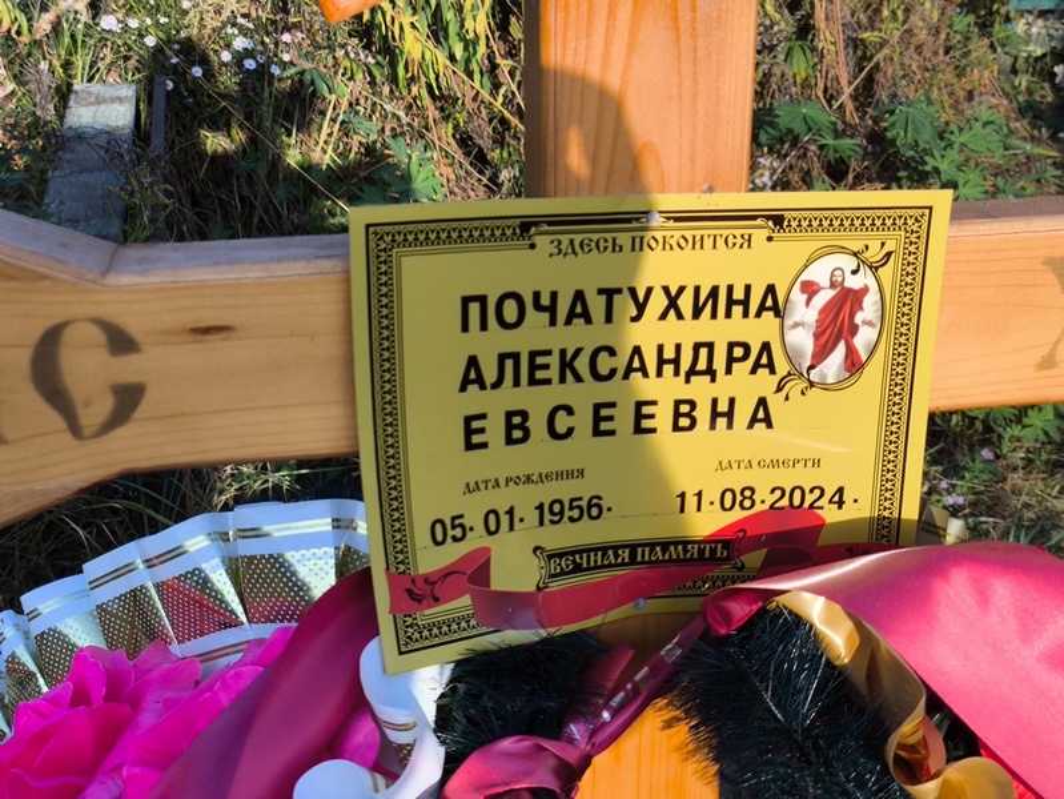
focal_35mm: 50
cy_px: 400
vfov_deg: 29.1
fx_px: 1538
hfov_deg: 38.2
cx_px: 532
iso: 50
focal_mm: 4.71
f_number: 1.7
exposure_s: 1/854
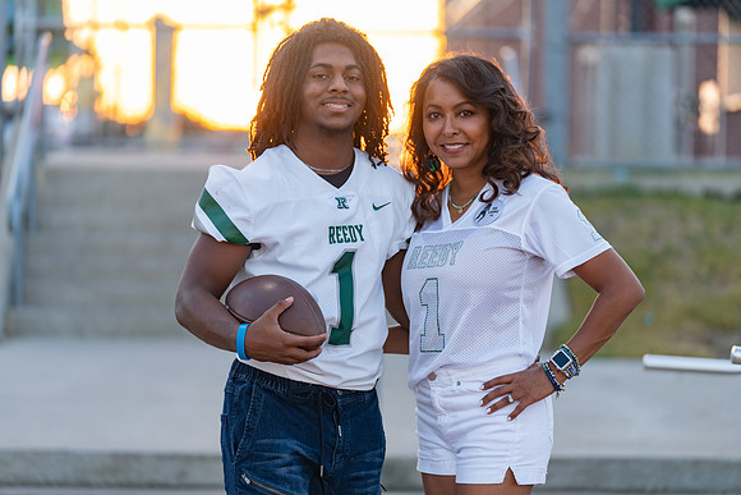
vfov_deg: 10.2
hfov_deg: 15.2
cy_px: 248
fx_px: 2779
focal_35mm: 135
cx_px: 370
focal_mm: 135
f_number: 2.8
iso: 640
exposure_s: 1/400
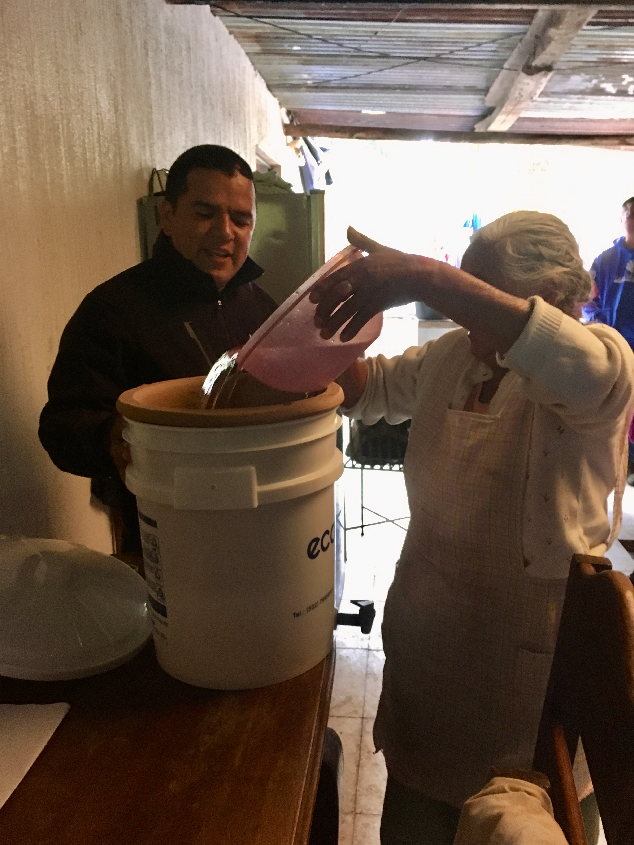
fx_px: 708
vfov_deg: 61.7
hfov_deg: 48.2
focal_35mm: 29
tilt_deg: -14.7
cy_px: 422
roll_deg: +1.1
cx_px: 317
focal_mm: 4.15
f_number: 2.2
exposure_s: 1/15
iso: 200
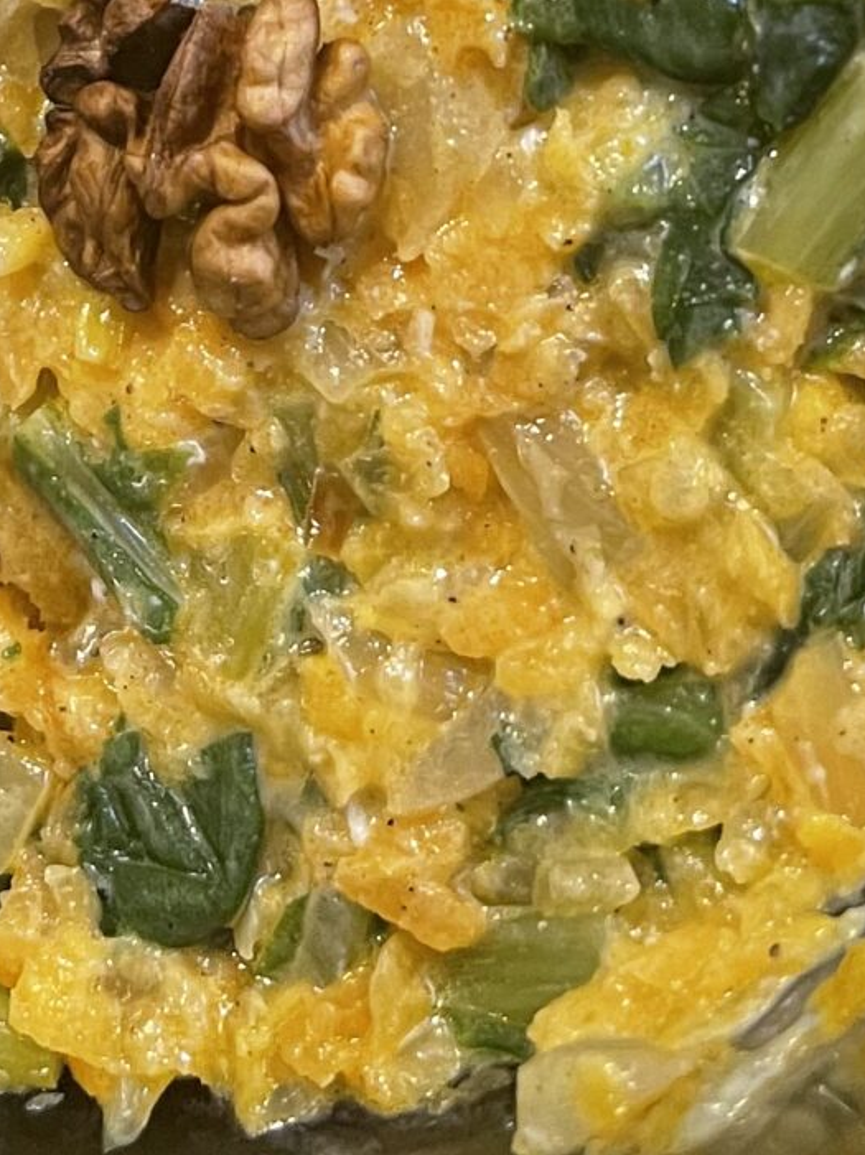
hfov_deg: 15.5
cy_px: -926
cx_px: 326
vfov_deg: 17.0
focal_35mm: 95
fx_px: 3168
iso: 160
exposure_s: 1/50
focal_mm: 5.1
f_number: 1.6
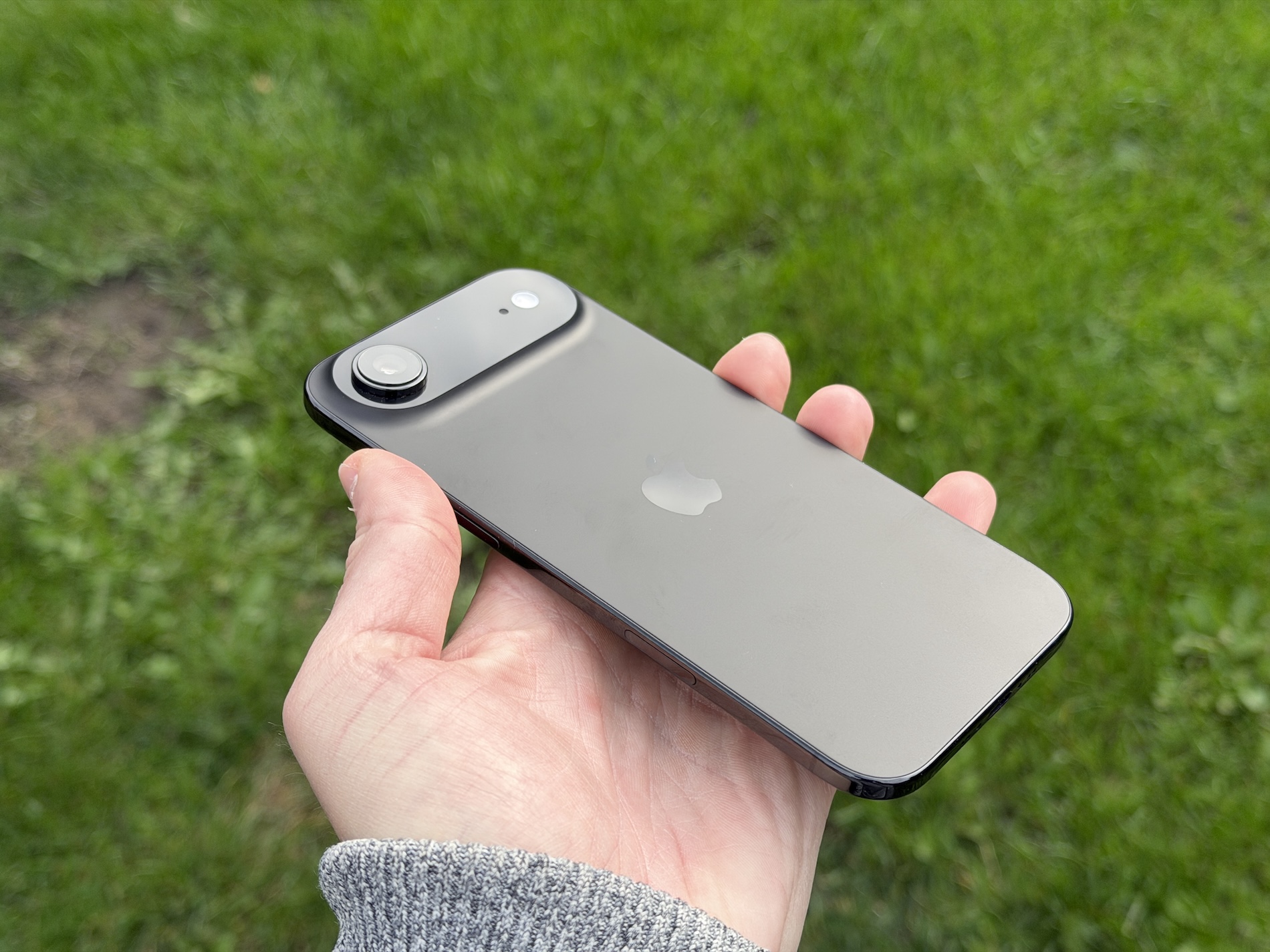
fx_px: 1761
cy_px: 476
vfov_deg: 30.3
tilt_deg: -42.8
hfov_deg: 39.7
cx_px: 635
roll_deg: +9.8
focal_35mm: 48
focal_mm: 6.76
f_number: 1.78
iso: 64
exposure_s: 1/1377
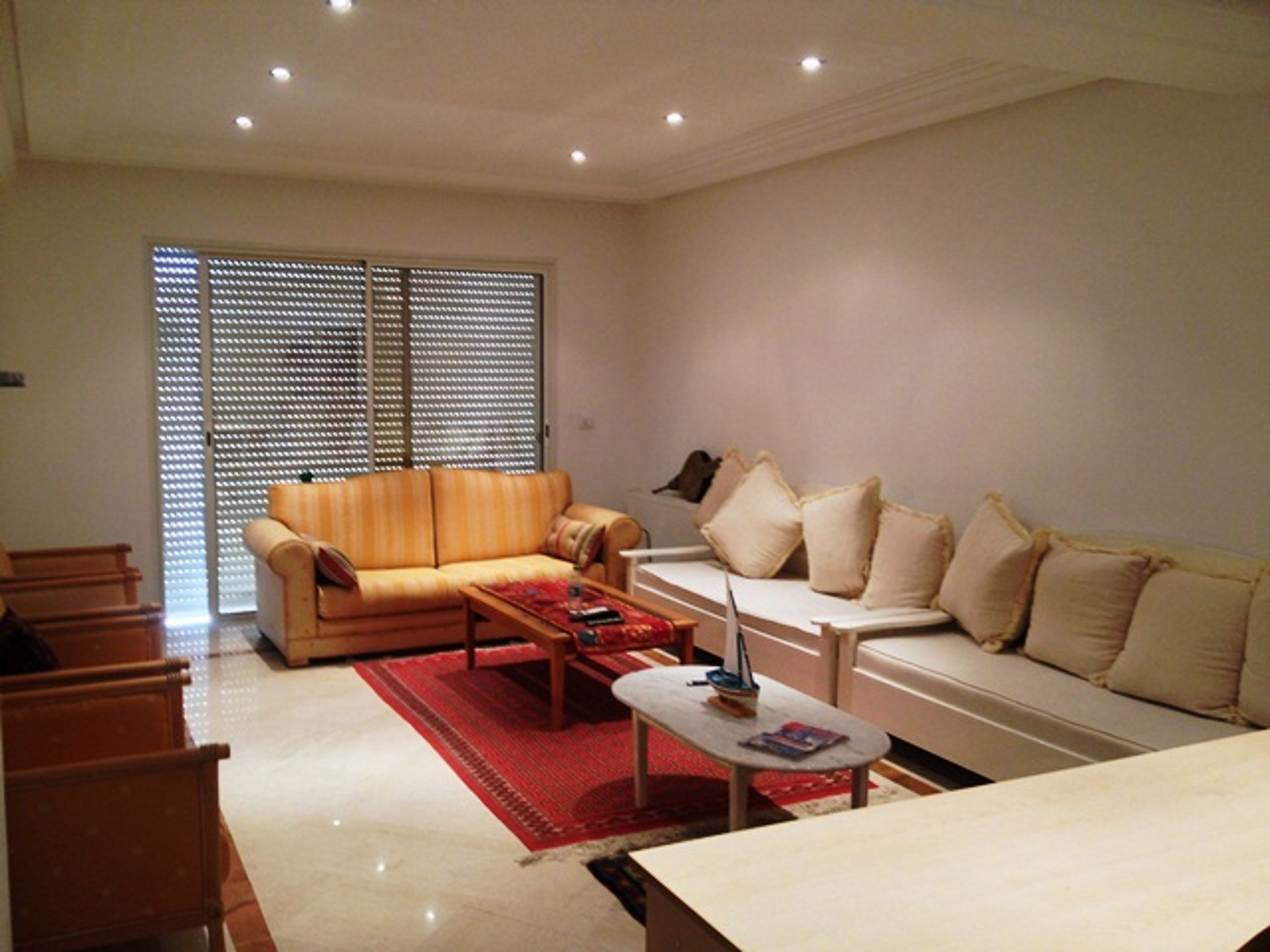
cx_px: 635
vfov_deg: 40.7
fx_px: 1284
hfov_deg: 52.6
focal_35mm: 35
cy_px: 476
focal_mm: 4.28
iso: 80
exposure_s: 1/20
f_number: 2.4
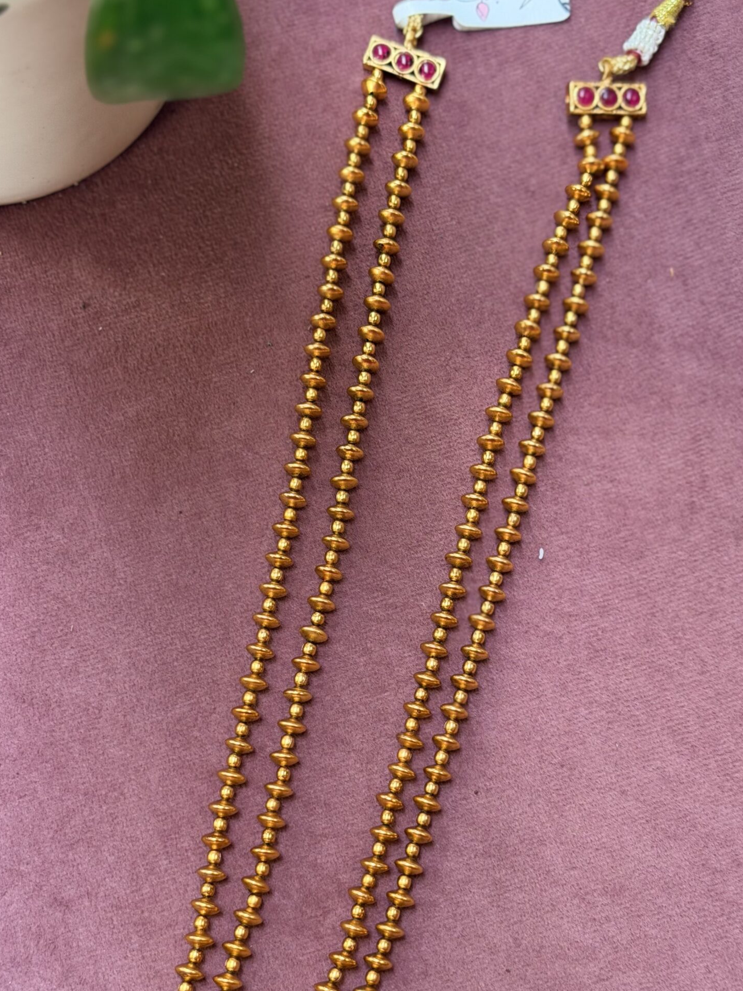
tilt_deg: -78.8
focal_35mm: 64
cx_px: 377
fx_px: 1832
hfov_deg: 22.9
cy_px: 616
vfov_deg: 30.2
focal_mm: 6.76
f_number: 1.78
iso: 100
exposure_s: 1/71
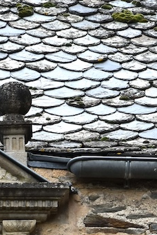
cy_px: 364
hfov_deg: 2.4
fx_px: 3793
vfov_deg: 3.5
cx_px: -100
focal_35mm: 581
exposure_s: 1/500
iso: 360
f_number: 8
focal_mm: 112
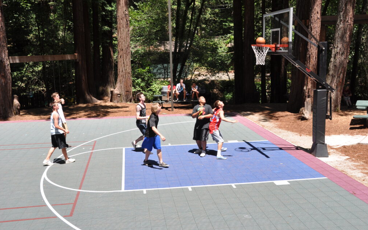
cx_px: 183
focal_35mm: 40
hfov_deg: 49.3
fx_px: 401
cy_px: 109
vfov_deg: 32.0
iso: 200
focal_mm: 26
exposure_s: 1/250
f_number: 8
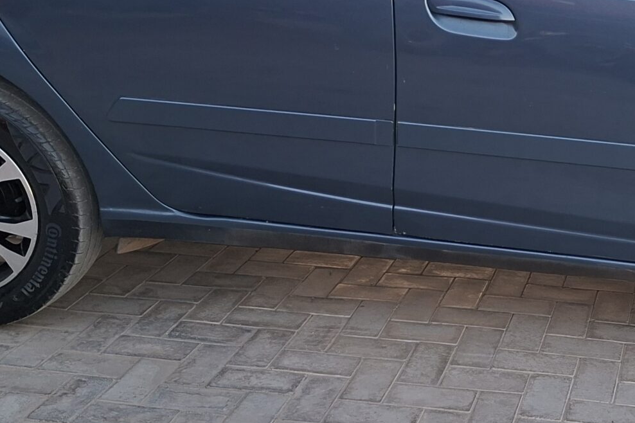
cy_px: 100
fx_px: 1093
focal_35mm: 62
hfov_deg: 31.0
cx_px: 565
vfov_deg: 21.7
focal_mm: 5.54
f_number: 1.8
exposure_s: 1/120
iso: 50
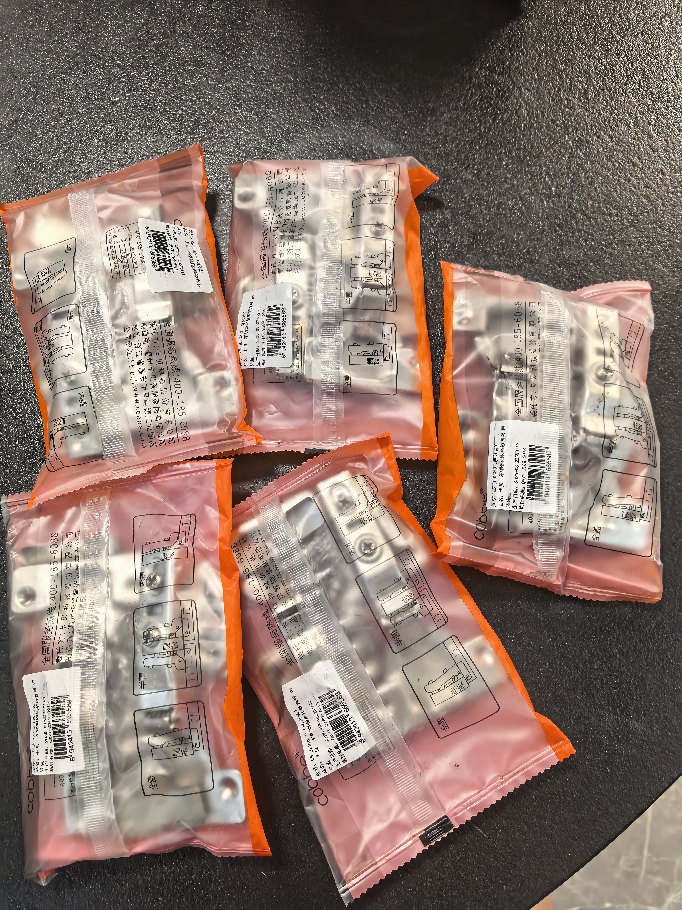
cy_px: 455
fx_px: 630
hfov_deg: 56.8
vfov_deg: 71.6
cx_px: 341
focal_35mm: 24
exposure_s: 1/100
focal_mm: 5.75
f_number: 2
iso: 250
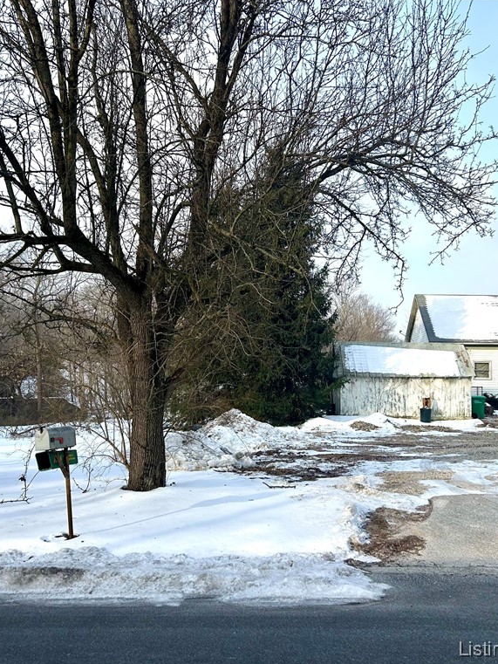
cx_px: 258
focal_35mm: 35
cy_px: 333
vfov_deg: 52.6
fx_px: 671
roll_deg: +0.2
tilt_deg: +4.4
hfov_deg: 40.7
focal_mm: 5.7
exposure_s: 1/2762
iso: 50
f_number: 1.5
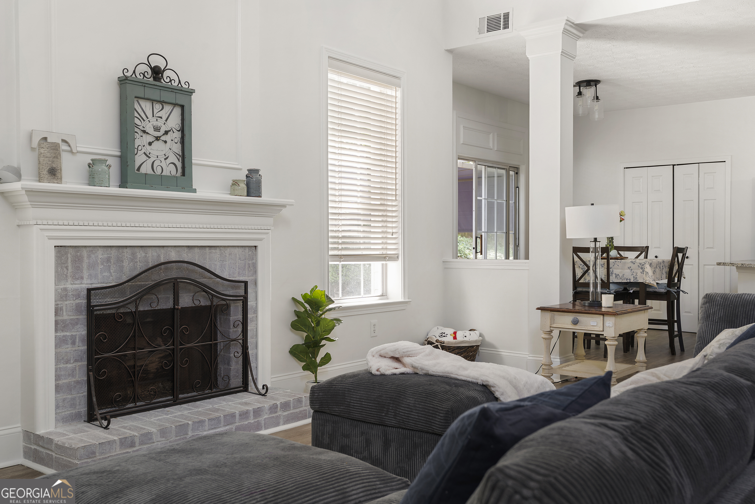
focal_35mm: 35
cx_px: 378
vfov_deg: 37.9
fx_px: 734
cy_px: 252
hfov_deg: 54.4
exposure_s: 1/2
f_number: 7.1
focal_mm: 35
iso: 160
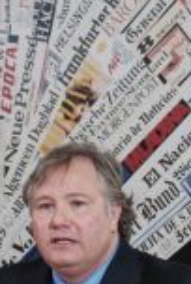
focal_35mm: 348
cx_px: -65
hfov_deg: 4.0
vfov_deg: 5.9
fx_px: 2757
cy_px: 258
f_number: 5.6
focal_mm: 125
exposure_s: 1/60
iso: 1600
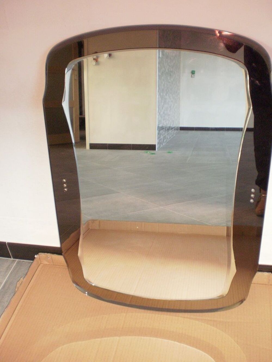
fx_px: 377
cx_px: 136
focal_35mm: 36
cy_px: 181
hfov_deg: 39.7
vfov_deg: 51.4
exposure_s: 1/30
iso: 400
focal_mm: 6.3
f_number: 3.1
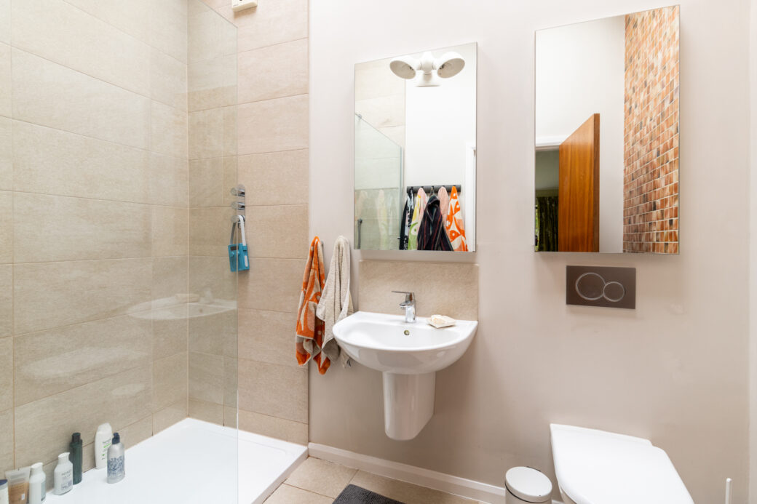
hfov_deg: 93.3
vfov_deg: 70.4
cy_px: 252
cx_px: 378
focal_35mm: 17
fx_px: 357
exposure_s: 1/20
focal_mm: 17
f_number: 8
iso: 400
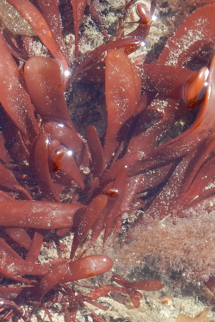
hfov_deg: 6.0
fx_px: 2033
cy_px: 274
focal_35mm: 227
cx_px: -12
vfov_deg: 9.0
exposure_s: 1/100
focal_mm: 14.1
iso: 125
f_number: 4.6
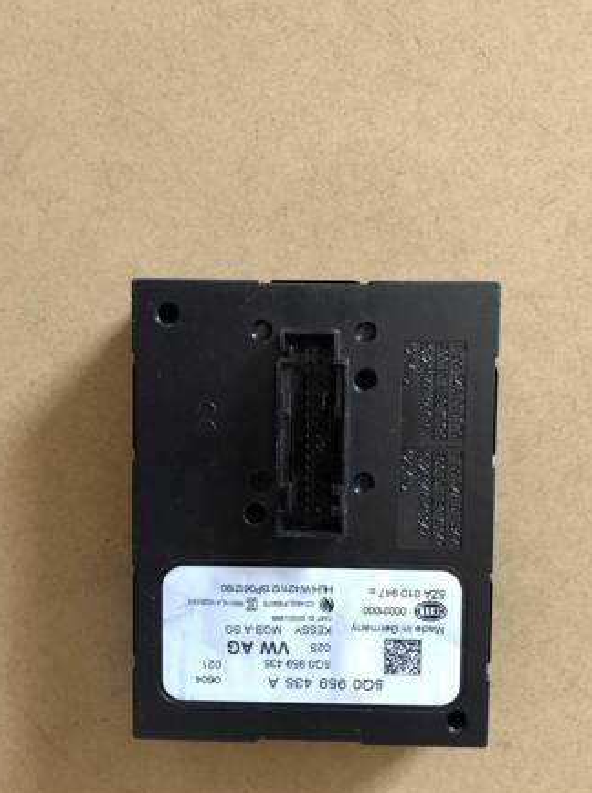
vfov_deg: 58.3
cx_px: 308
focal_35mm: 31
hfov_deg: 45.3
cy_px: 437
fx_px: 709
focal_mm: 4
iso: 40
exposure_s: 1/24
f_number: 1.8
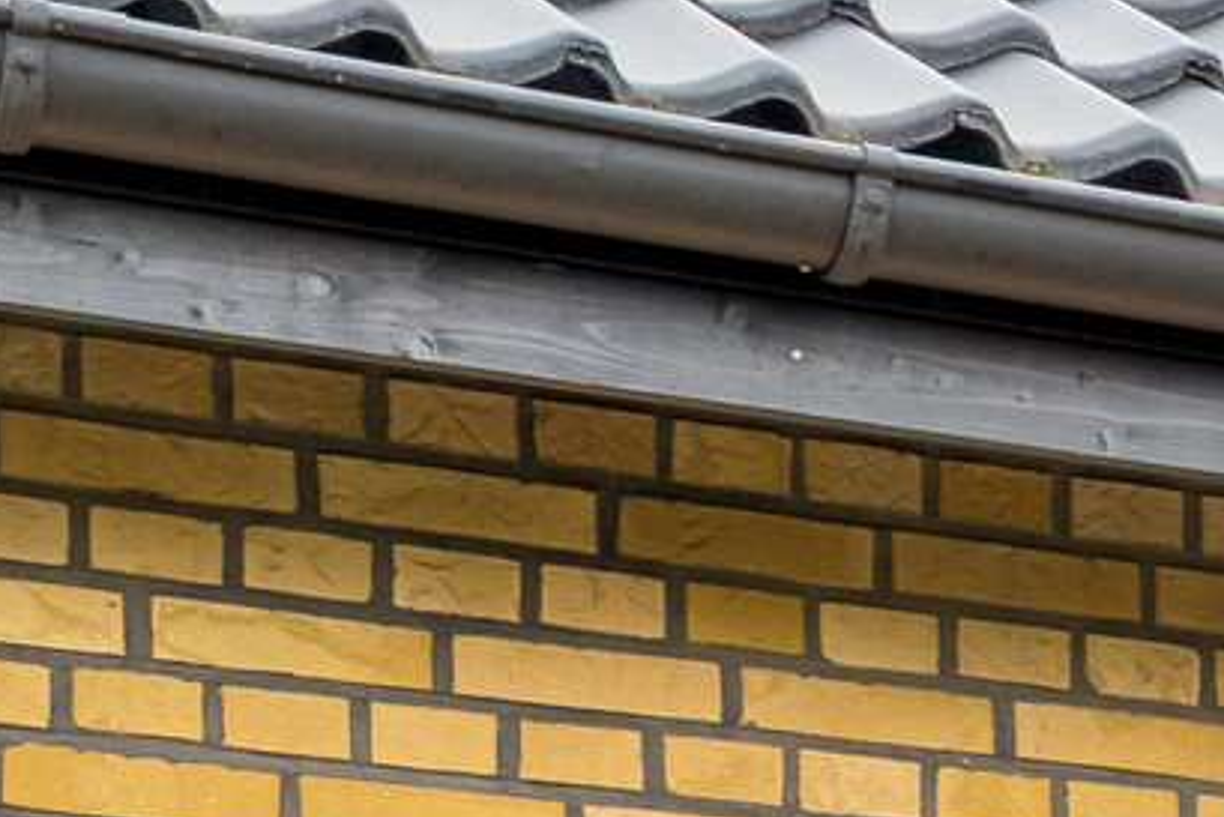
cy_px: 2215
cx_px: 3513
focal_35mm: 202
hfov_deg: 8.7
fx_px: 6859
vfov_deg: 6.4
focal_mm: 27.5
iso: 200
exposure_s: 1/80
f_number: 8
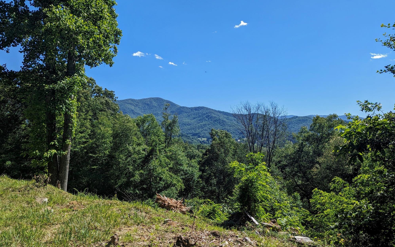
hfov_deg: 70.4
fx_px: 280
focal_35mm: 26
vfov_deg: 47.5
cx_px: 196
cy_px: 135
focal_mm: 6.81
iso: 49
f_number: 1.85
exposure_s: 1/2096
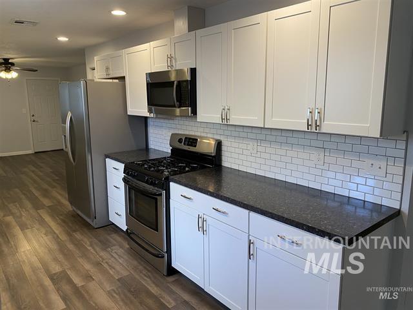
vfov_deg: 53.1
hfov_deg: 67.3
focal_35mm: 26
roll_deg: +0.3
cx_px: 206
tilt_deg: -9.3
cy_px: 155
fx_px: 310
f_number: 1.8
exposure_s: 1/60
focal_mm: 4.25
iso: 80
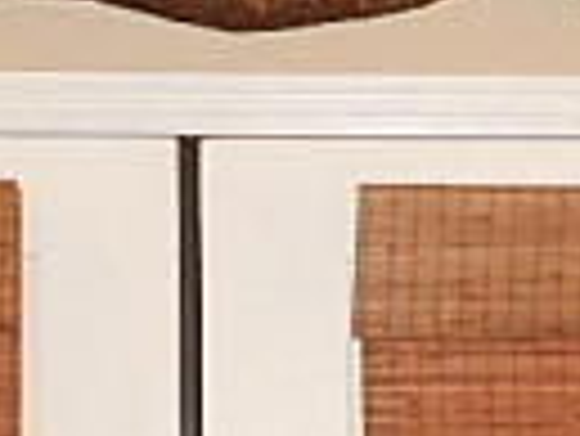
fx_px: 3052
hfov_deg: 10.8
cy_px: 854
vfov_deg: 7.8
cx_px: 562
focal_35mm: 182
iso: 200
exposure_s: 1/30
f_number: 3
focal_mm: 4
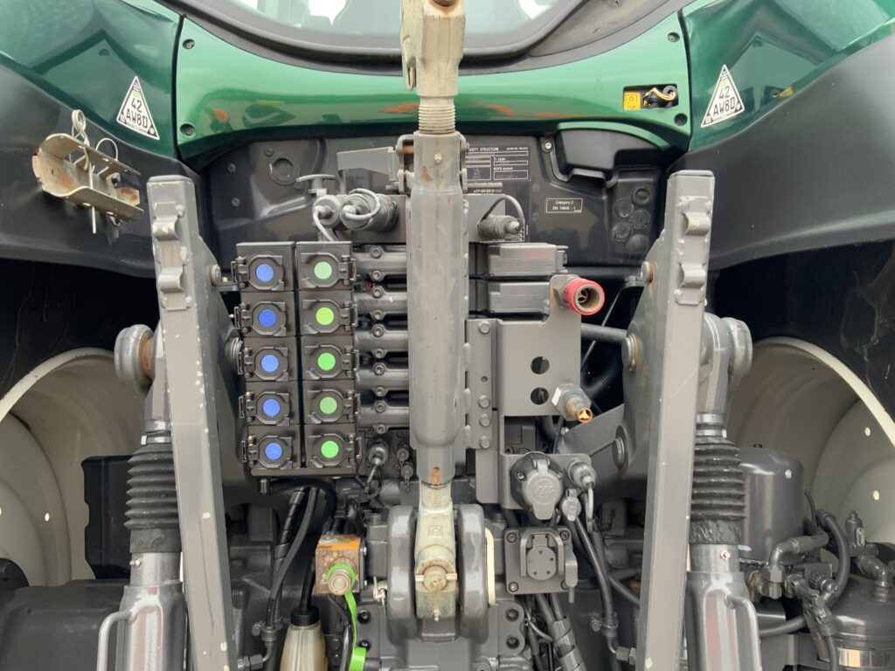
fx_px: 750
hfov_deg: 61.7
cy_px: 336
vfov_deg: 48.2
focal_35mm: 29
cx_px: 448
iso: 64
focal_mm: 3
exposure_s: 1/92
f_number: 1.8
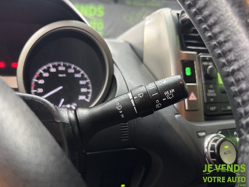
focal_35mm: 24
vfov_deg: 56.8
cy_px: 94
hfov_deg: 71.6
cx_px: 124
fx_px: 173
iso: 800
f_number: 1.78
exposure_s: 1/59
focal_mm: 6.76
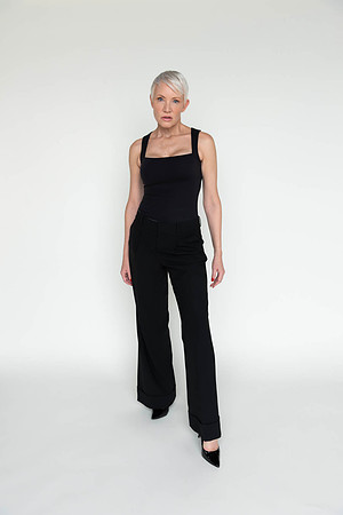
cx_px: 172
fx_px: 443
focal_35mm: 31
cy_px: 258
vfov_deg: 60.3
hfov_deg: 42.3
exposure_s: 1/125
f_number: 6.3
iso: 640
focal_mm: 31
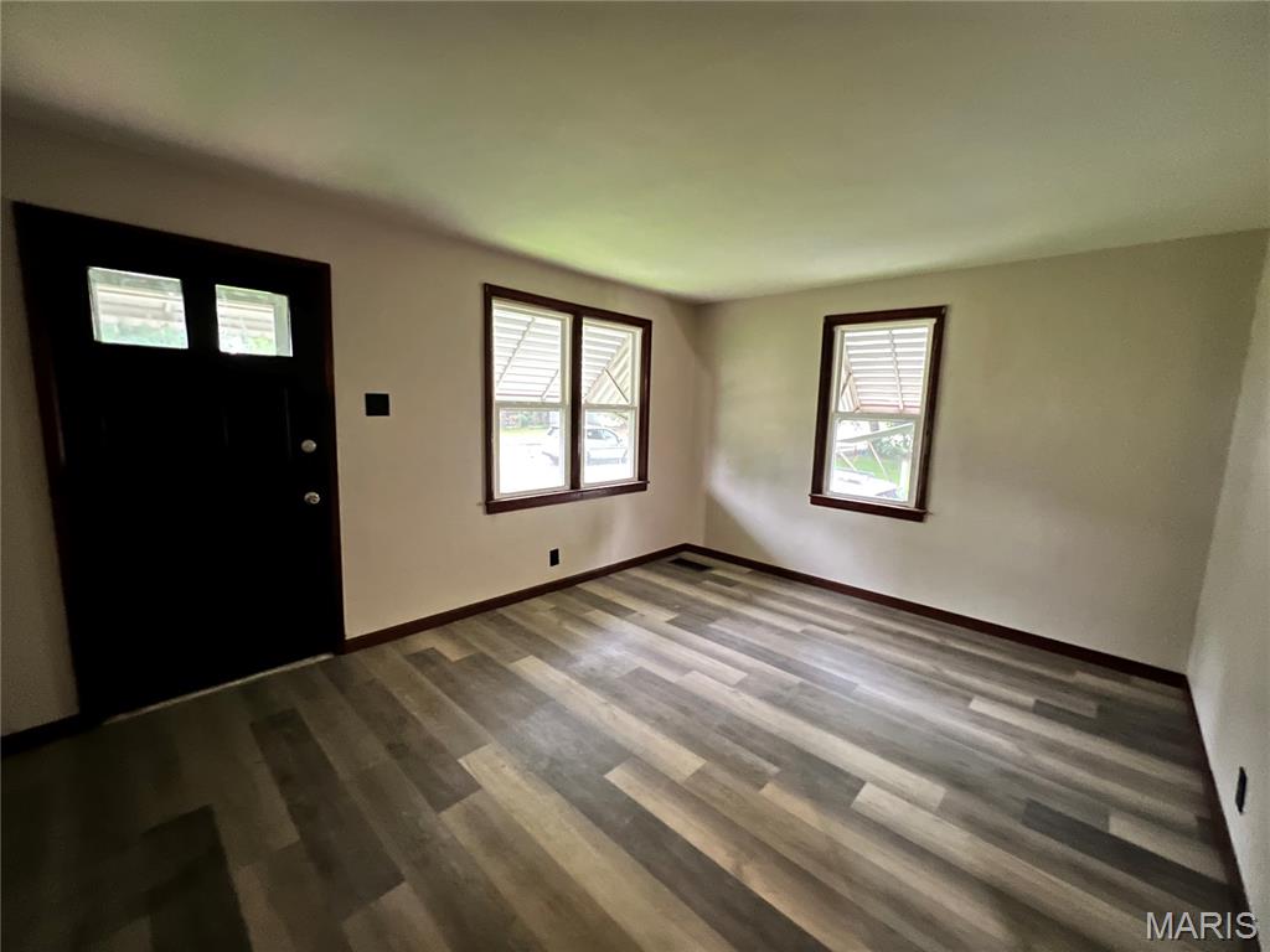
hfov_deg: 106.2
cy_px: 476
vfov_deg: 89.9
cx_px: 635
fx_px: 477
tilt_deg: -8.7
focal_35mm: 13
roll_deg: -1.5
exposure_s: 1/8
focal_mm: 1.57
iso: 2000
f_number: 1.8
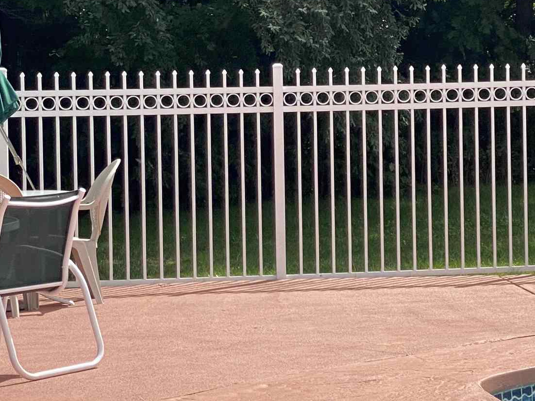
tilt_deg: -1.7
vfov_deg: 10.2
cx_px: 559
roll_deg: +1.0
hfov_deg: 13.4
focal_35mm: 145
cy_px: 141
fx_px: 2241
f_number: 2
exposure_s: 1/1453
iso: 20
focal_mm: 6
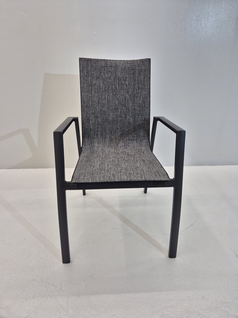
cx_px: 119
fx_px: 211
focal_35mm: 23
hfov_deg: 58.9
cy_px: 159
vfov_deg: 73.9
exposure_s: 1/100
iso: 50
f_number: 1.8
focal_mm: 5.4
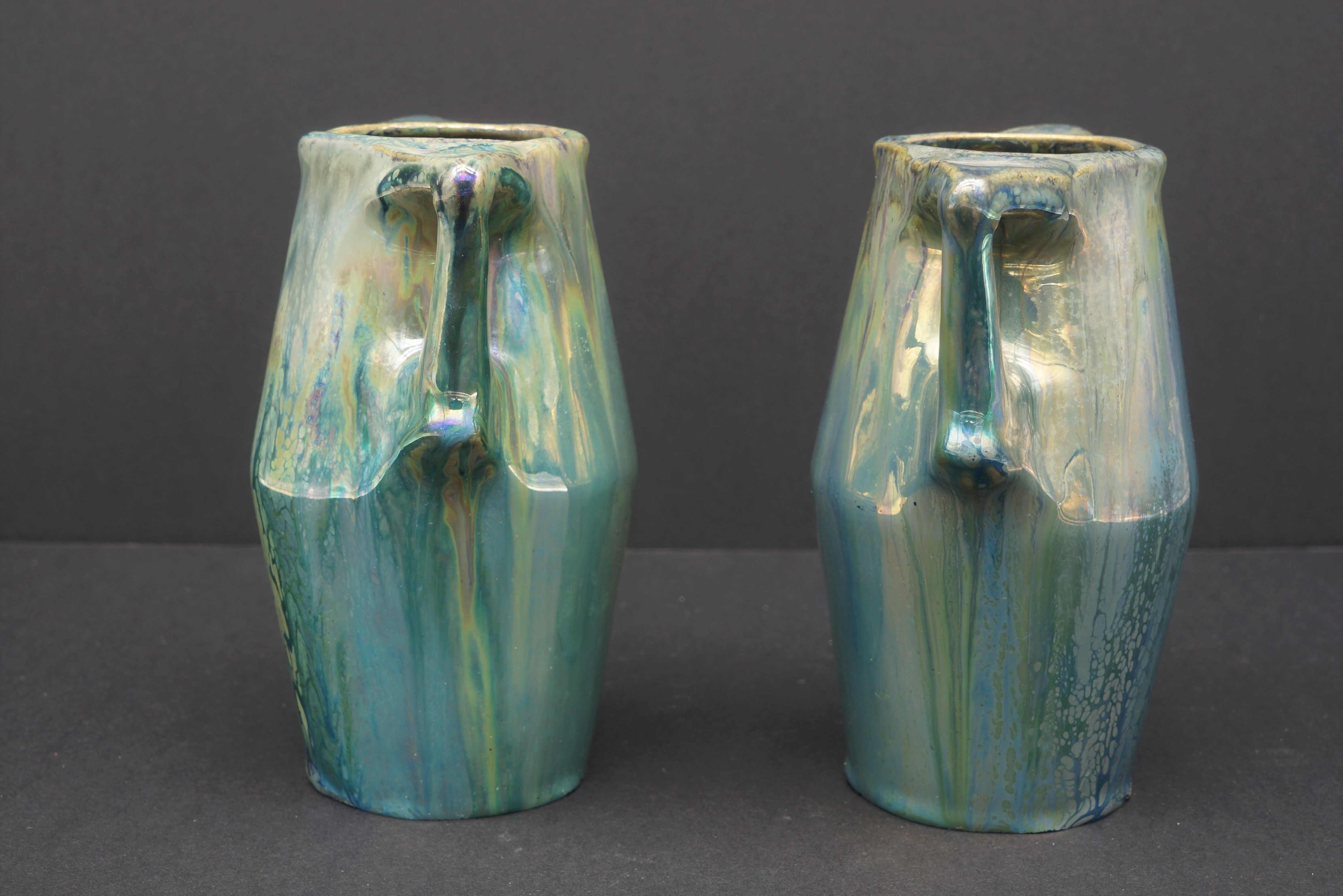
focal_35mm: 46
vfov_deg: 29.2
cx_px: 672
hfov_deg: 42.7
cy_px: 448
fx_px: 1716
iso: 100
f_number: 13
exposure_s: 1/5
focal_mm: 46
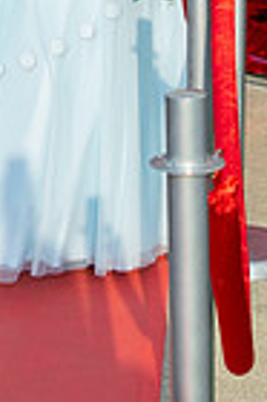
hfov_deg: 7.3
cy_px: -253
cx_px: -60
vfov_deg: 10.6
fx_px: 2074
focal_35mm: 186
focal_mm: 35
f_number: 8
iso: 160
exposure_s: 1/250
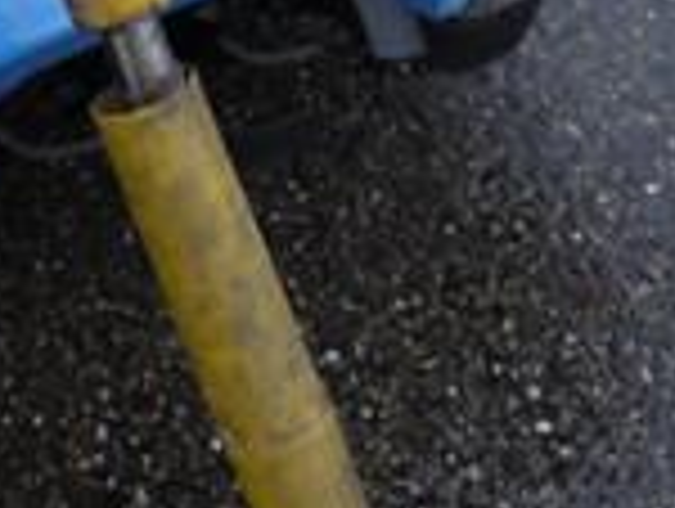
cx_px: -360
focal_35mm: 128
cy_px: -13
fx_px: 2500
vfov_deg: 11.5
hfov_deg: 14.3
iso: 400
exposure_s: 1/50
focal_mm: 15
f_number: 3.5
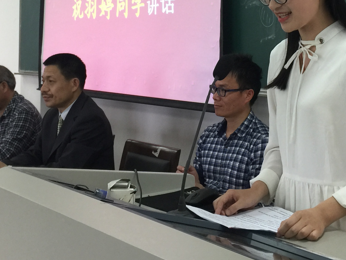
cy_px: -11
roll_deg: -1.0
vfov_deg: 21.3
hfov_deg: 29.3
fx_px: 660
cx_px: 199
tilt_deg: +5.7
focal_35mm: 66
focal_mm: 4.15
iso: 64
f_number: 2.2
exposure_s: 1/33
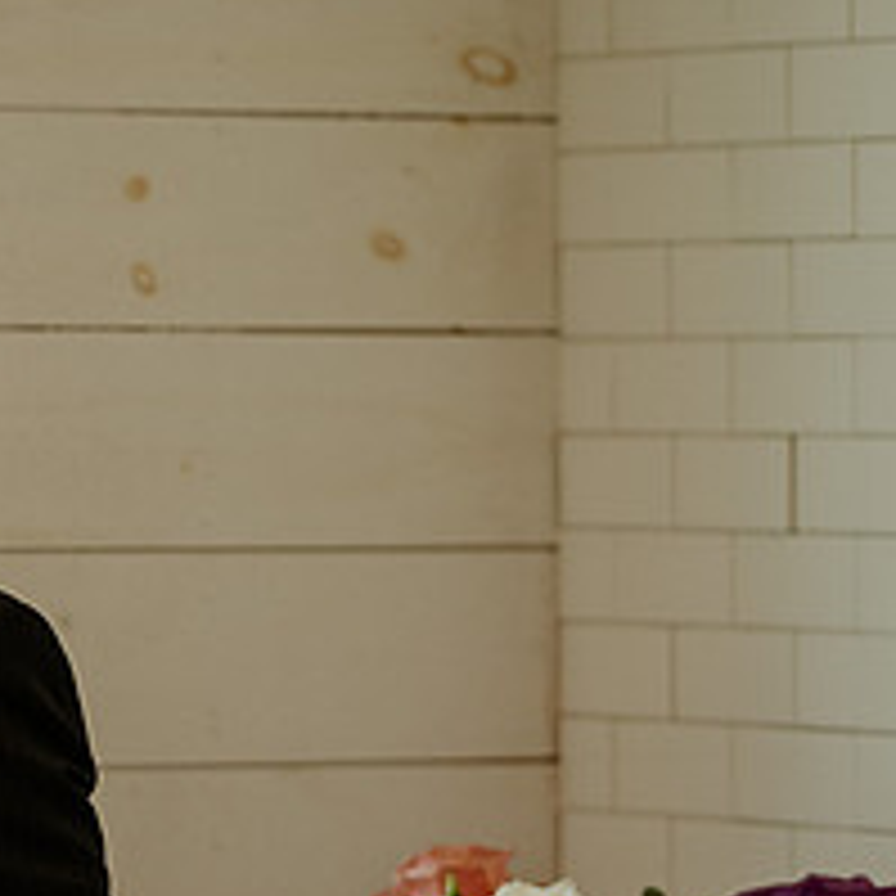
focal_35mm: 286
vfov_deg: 6.1
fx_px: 8375
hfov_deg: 6.1
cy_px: 531
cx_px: -353
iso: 160
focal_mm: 105
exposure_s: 1/200
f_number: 2.2
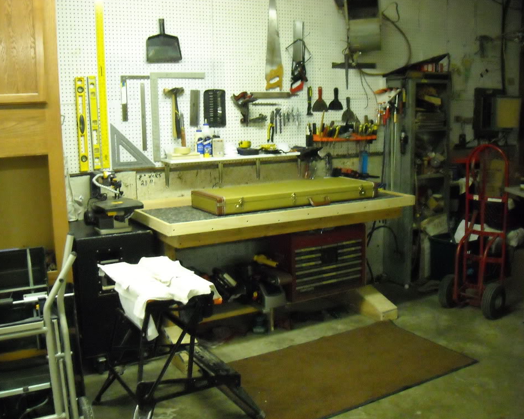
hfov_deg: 49.0
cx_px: 243
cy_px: 210
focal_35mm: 37
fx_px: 574
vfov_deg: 40.1
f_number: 2.8
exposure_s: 1/27
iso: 800
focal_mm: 5.7
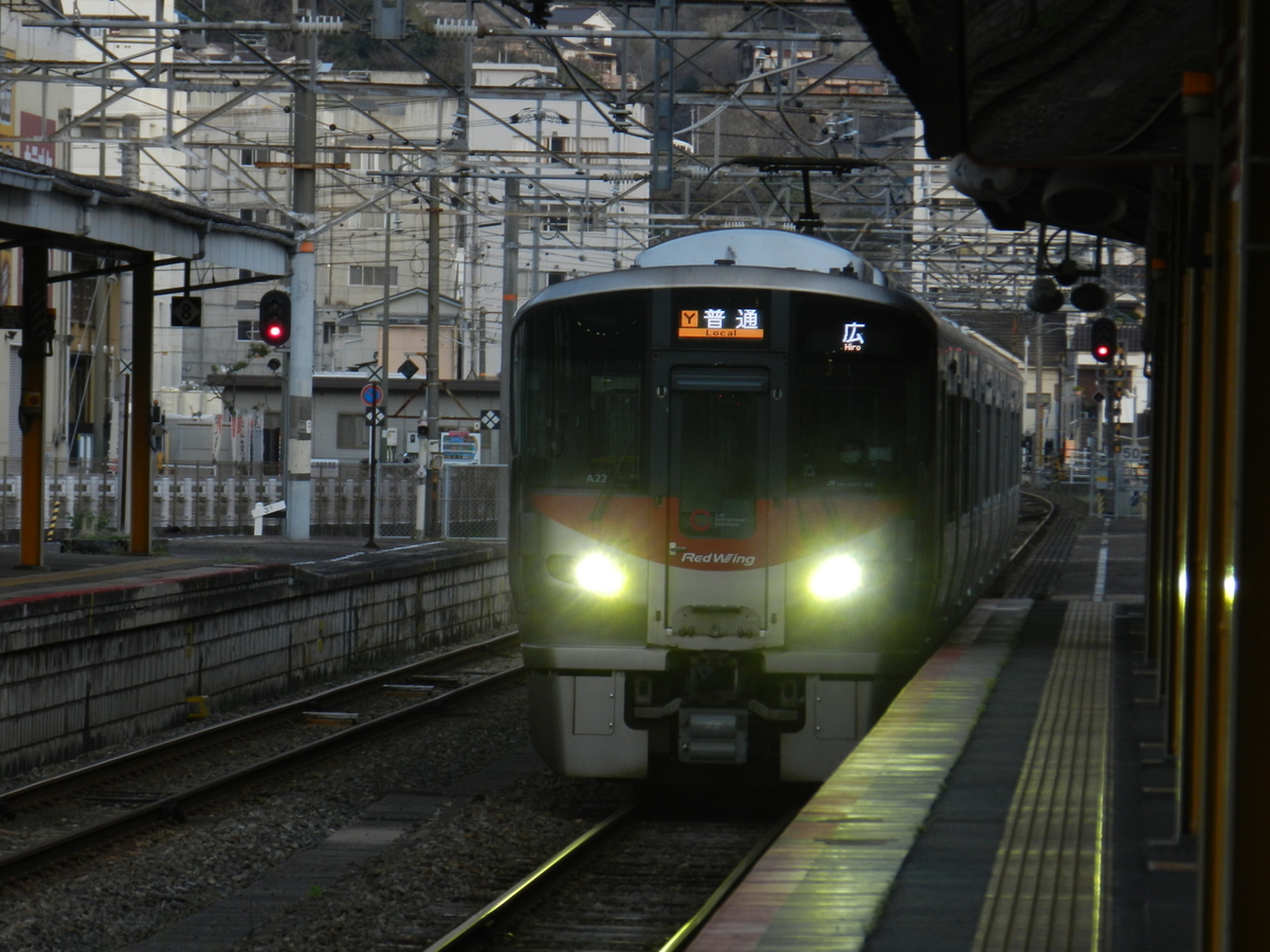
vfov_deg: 5.7
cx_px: 635
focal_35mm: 263
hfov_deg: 7.5
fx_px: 9649
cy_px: 476
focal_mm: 46.7
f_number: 5.2
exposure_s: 1/60
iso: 160
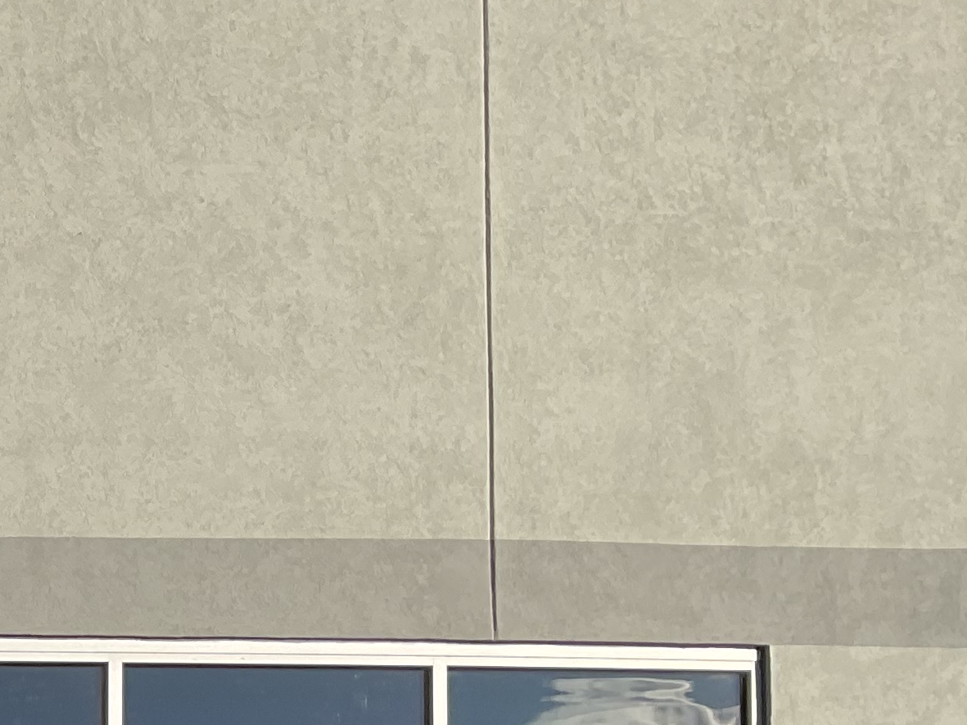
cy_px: 1124
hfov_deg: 17.2
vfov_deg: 13.9
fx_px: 2766
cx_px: -625
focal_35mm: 99
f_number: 1.8
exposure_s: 1/2141
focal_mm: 3
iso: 16
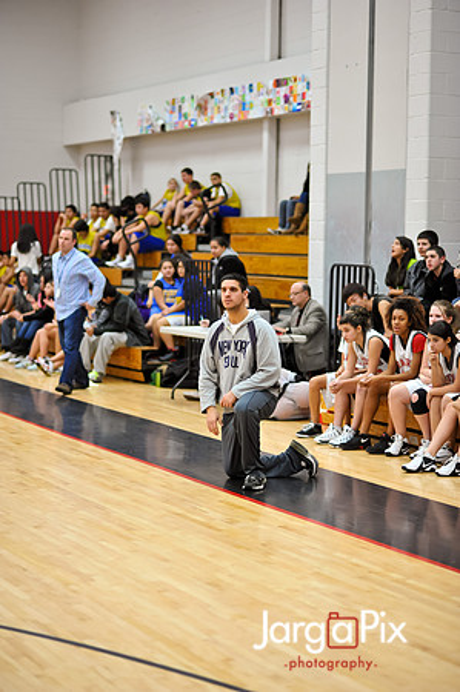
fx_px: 1633
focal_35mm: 85
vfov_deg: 23.9
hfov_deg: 16.0
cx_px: 230
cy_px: 346
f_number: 2
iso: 2000
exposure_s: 1/500
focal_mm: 85
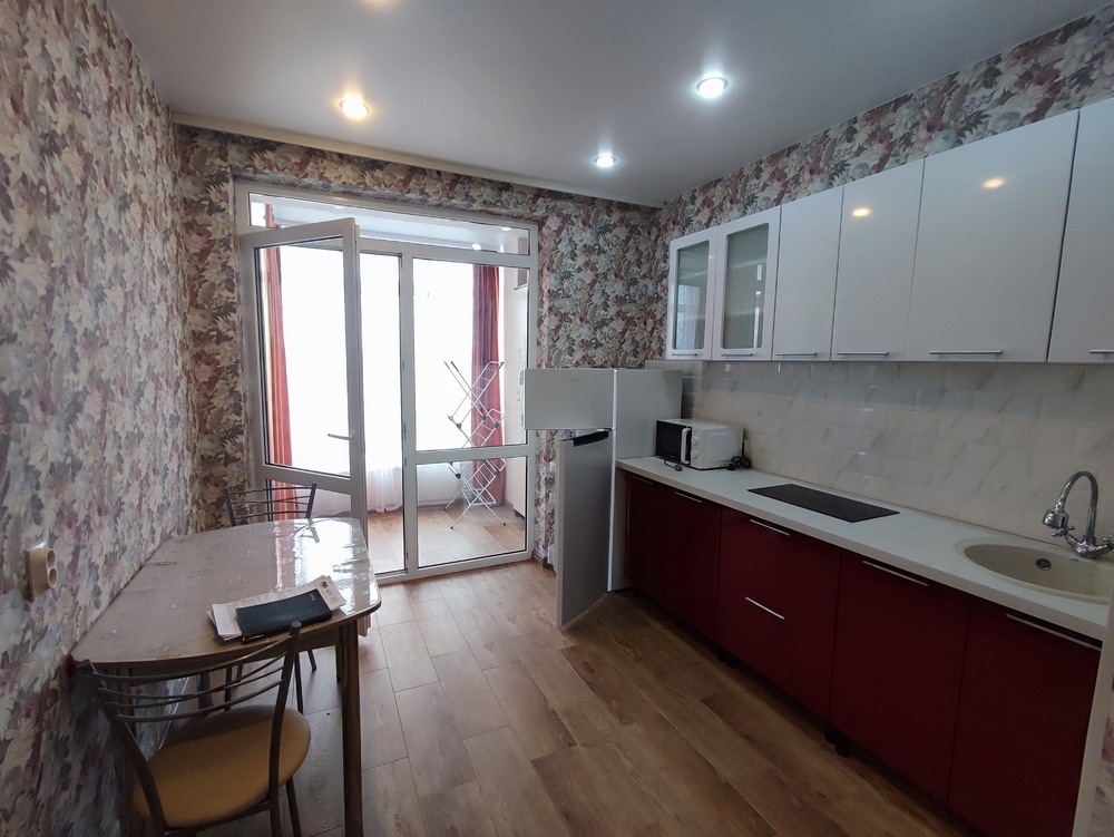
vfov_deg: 78.2
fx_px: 515
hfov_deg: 94.5
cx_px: 557
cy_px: 418
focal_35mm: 16
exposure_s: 1/100
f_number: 2.2
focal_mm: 1.65
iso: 130
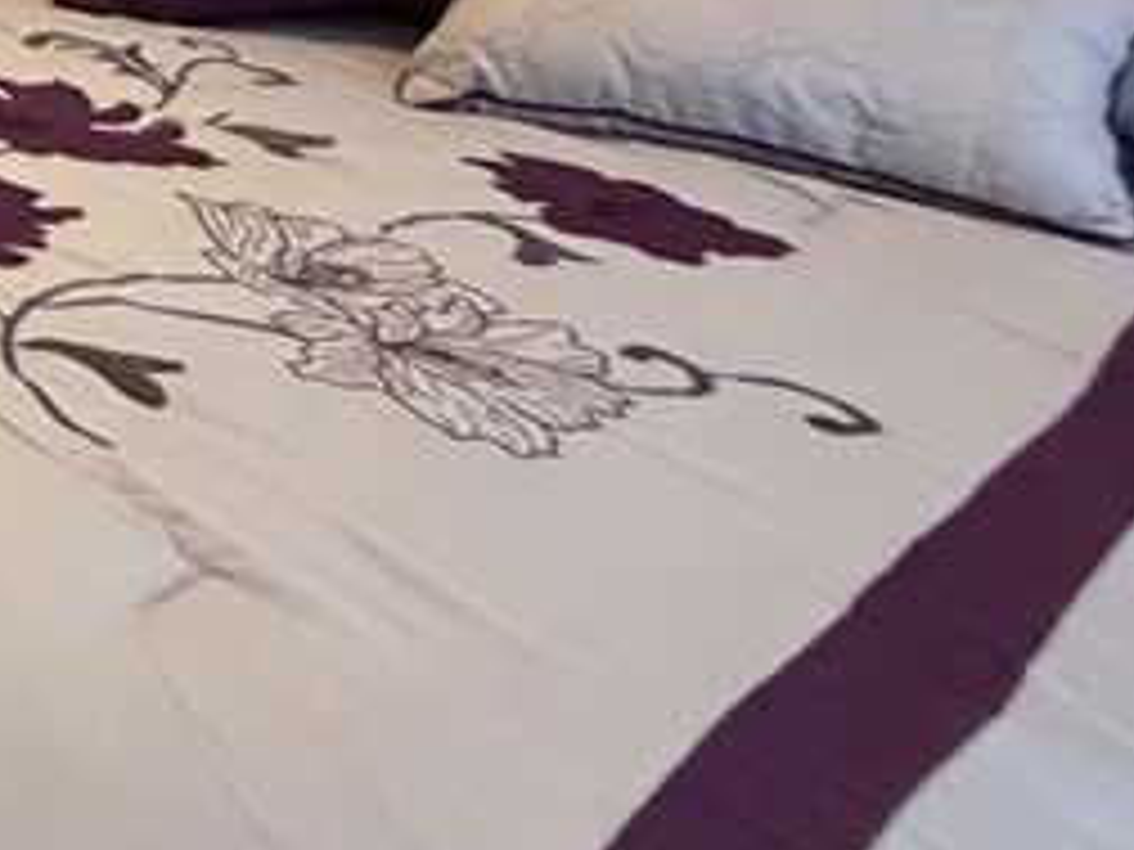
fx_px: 1867
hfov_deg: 22.7
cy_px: -261
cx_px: -810
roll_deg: +0.3
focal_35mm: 57
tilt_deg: -10.9
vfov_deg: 22.8
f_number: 2.2
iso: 500
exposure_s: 1/60
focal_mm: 2.22
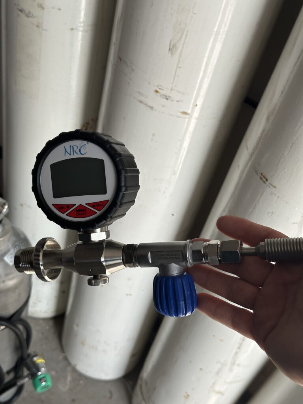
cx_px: 152
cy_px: 202
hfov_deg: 30.3
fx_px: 560
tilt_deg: -45.2
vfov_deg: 39.7
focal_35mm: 48
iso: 64
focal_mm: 6.86
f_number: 1.78
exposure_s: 1/714
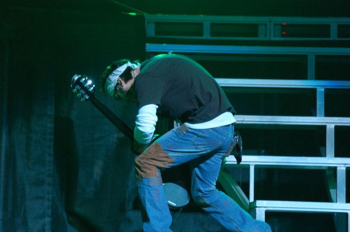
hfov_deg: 16.1
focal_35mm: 128
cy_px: 116
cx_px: 175
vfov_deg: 10.7
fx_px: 1238
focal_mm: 85
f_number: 4
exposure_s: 1/125
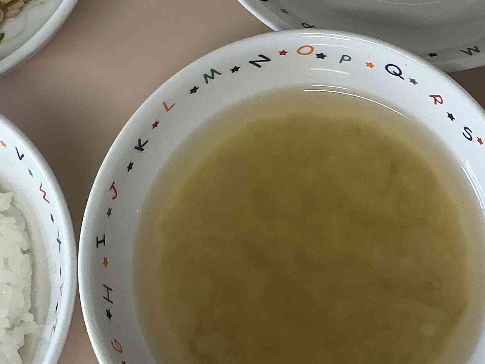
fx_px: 1289
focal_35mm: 92
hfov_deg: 21.2
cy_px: 28
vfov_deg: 15.8
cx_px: 315
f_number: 1.8
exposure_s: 1/60
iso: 64
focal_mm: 3
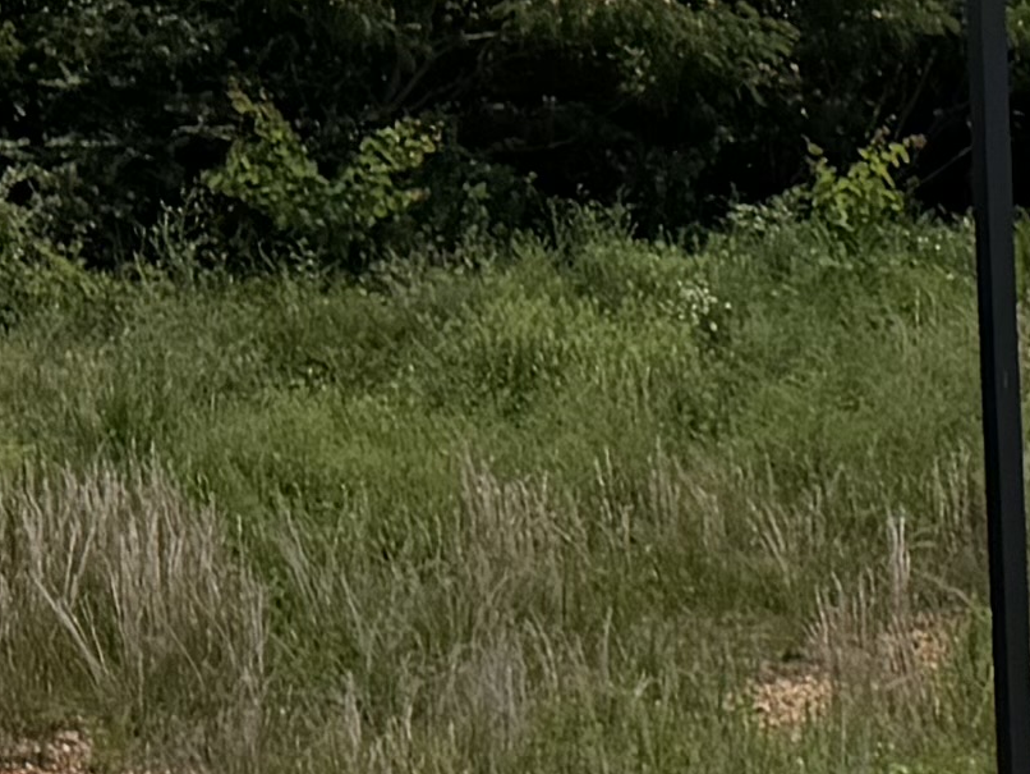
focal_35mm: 170
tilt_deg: -5.6
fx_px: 5060
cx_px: 2691
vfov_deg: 8.4
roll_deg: -0.7
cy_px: 1409
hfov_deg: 9.8
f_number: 1.78
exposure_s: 1/10309
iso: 80
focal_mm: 6.76
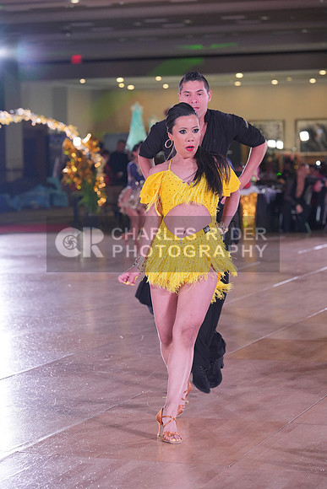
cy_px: 244
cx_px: 164
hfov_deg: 14.7
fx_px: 1266
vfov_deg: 21.9
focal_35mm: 93
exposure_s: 1/400
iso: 2000
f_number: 4
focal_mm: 93
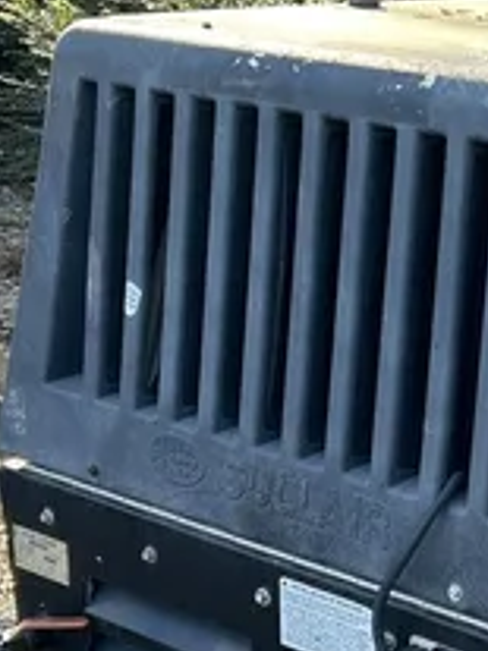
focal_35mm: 92
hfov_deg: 15.4
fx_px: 1731
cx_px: 611
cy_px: 370
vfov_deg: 21.3
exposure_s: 1/230
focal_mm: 5.7
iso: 40
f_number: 1.5
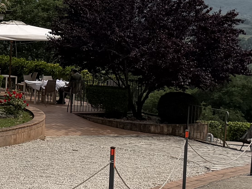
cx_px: -98
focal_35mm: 124
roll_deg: -1.0
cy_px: 94
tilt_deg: -5.3
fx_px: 903
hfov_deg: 15.0
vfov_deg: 11.9
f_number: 1.78
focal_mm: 6.76
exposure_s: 1/9091
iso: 80
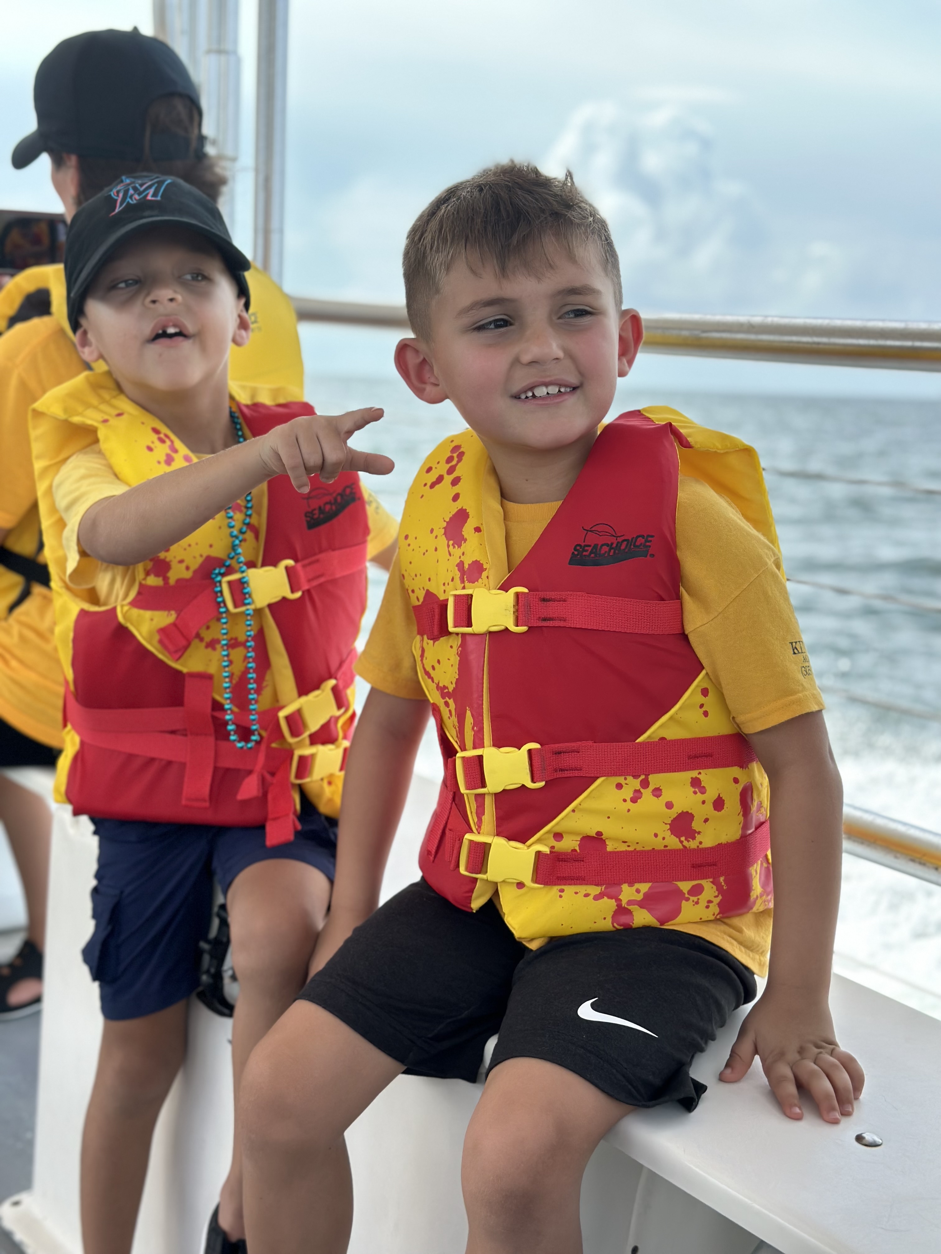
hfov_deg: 30.3
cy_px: 627
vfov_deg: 39.7
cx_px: 470
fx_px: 1740
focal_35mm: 48
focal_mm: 6.86
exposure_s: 1/2203
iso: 80
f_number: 1.78
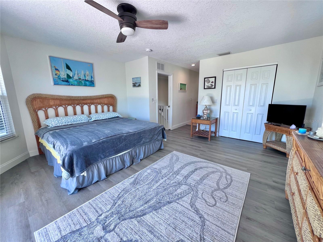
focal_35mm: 13
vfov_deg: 89.9
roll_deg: +0.6
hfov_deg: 106.2
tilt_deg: -10.7
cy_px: 121
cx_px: 162
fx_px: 121
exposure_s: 1/99
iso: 50
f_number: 1.8
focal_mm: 1.57
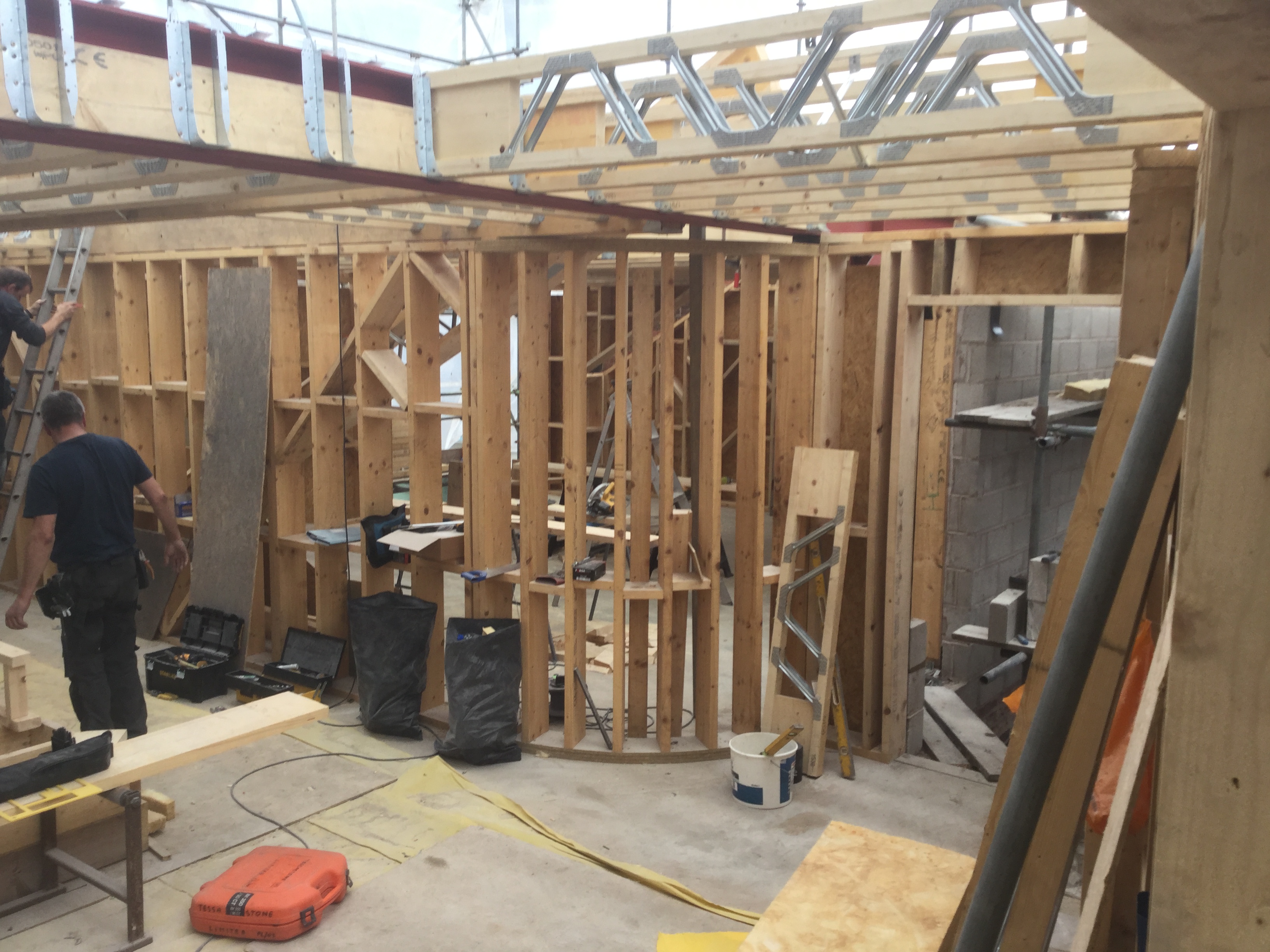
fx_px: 1137
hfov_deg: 58.4
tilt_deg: -10.9
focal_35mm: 31
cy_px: 476
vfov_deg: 45.4
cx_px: 635
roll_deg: +0.1
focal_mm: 3.3
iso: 25
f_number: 2.4
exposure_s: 1/106
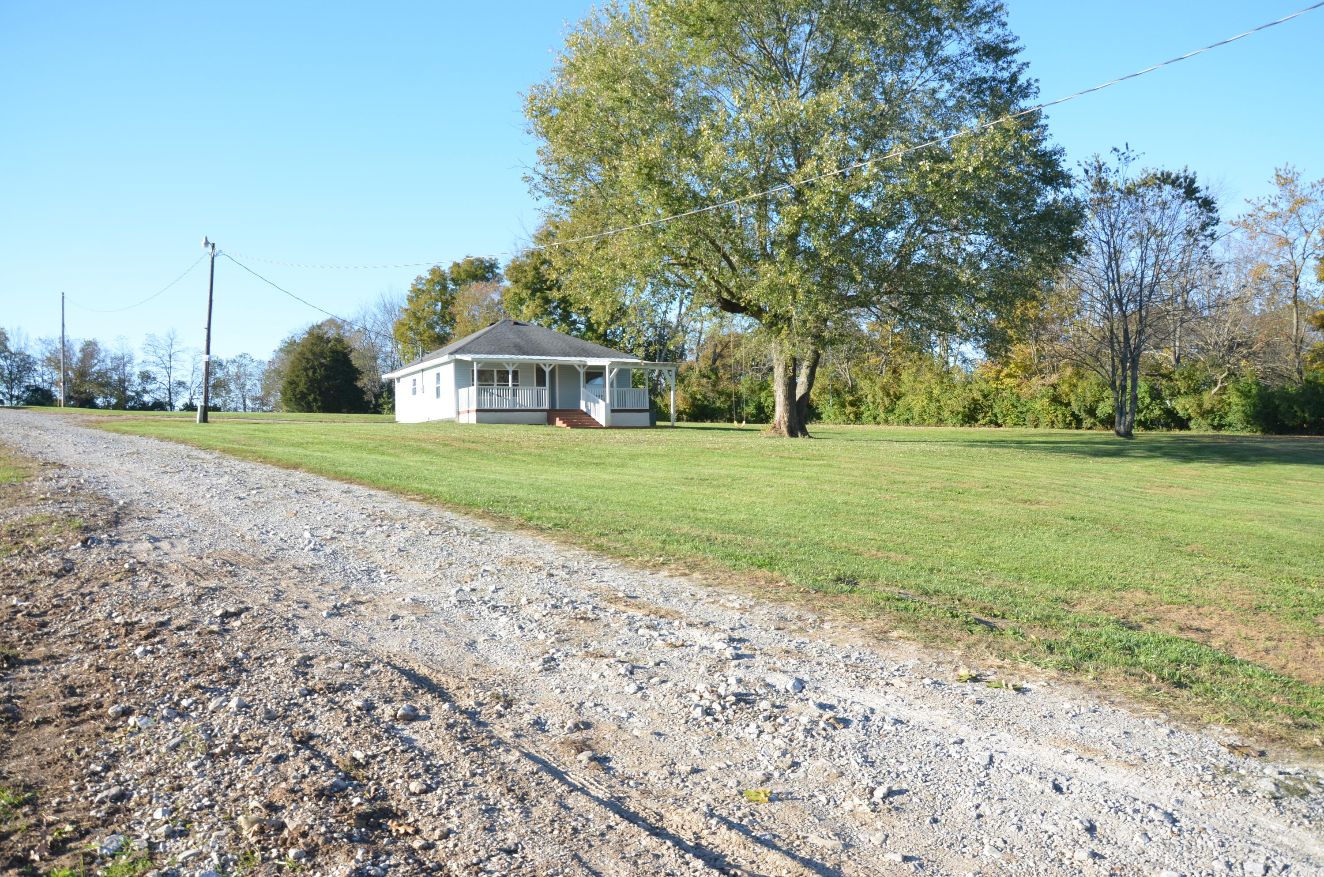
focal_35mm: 27
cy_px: 438
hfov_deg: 67.5
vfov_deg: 47.7
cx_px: 662
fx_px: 991
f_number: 8
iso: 200
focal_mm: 18
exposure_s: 1/250
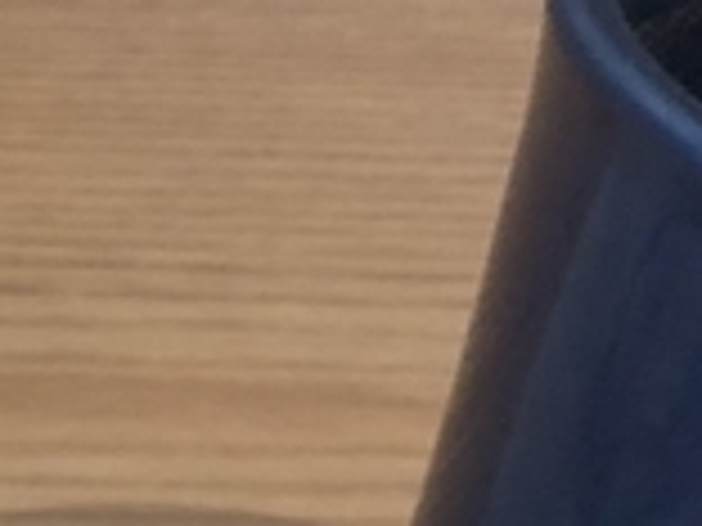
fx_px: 3731
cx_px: -738
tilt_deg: -46.5
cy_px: 1502
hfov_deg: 9.9
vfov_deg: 7.3
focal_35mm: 184
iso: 40
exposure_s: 1/33
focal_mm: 3.99
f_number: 1.8
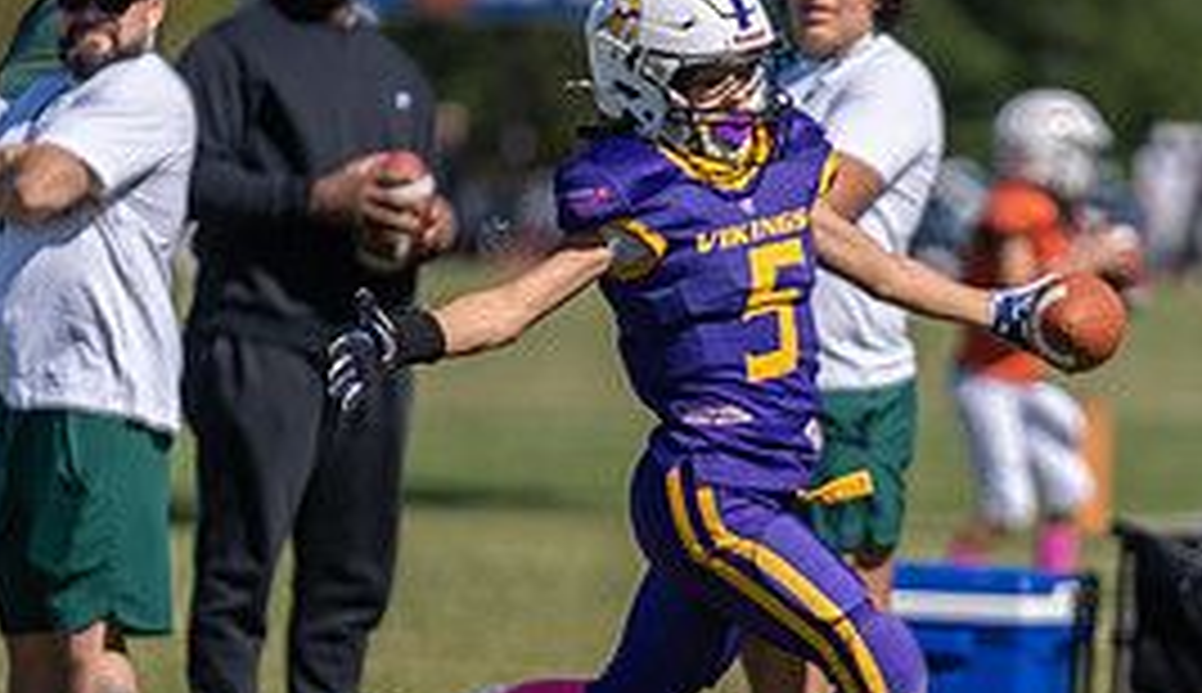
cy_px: 518
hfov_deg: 4.4
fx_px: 15489
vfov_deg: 2.6
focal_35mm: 483
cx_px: 704
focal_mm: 200
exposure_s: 1/3200
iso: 100
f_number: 2.8
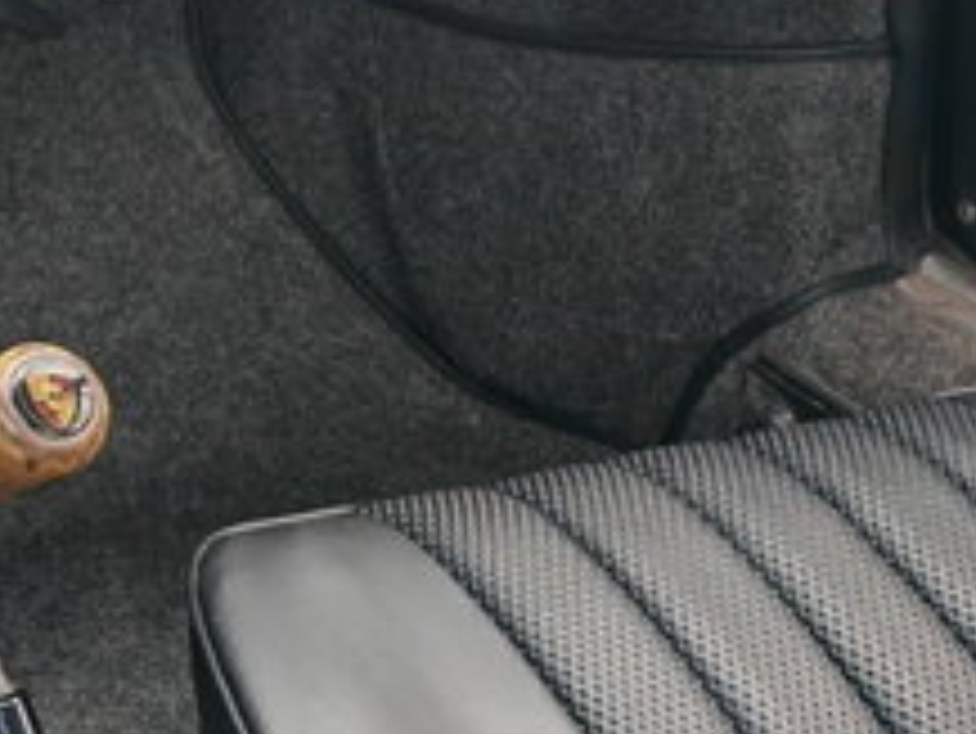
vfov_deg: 15.9
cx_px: -81
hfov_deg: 20.4
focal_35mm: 92
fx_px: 2595
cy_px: 117
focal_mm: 5.4
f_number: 1.6
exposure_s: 1/300
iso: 50
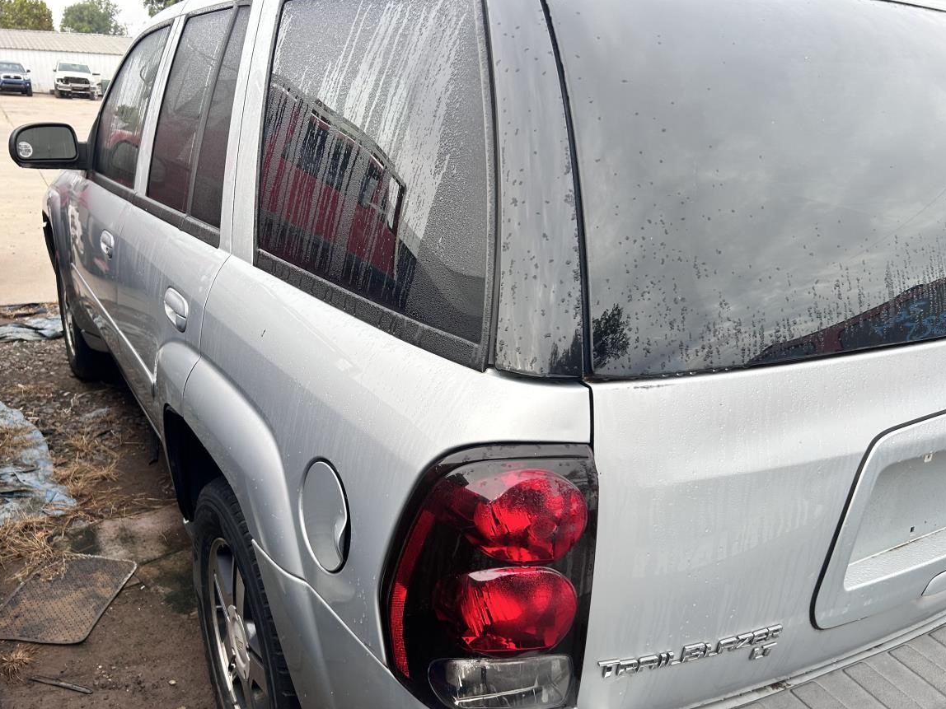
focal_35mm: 29
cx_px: 435
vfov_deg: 48.1
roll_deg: -1.7
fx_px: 793
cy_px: 394
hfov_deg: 61.6
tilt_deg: -21.1
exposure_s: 1/209
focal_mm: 5.7
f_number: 1.5
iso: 40
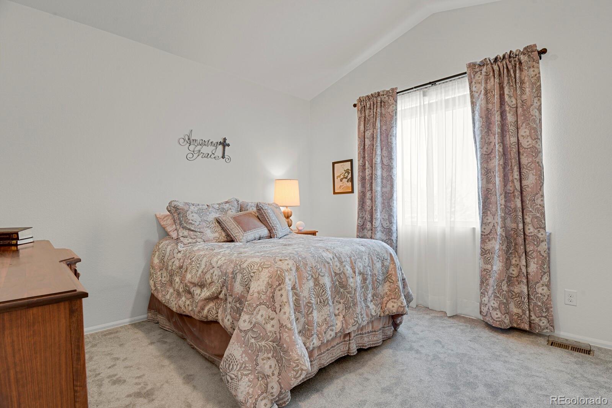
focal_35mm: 17
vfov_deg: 70.4
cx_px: 306
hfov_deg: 93.3
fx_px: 289
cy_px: 204
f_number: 8
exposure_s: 3
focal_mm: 17
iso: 250
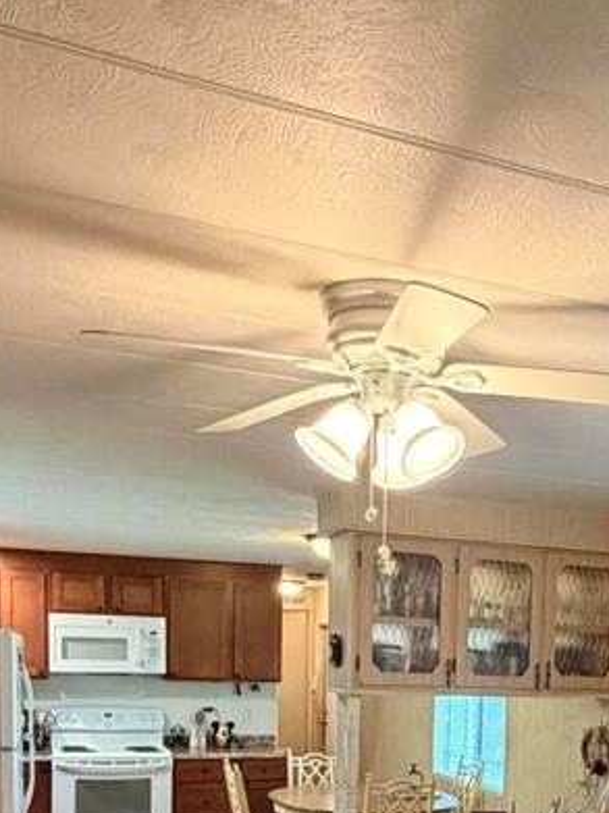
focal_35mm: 43
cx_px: 520
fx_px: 1009
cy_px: 742
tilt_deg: -5.1
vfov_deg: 40.3
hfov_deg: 32.3
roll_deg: -1.2
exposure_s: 1/60
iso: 500
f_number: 2.2
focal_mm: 2.22
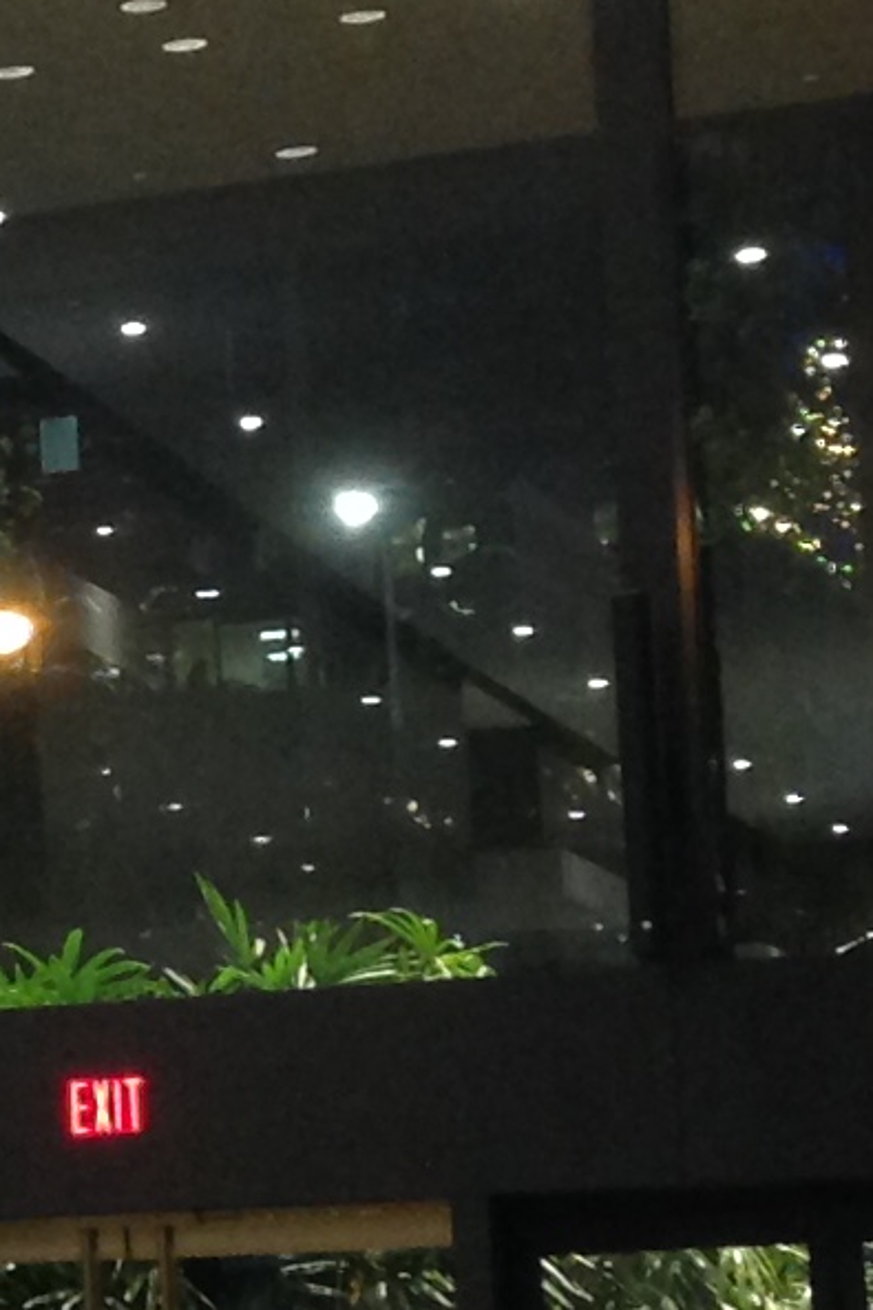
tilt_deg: +6.7
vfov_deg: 12.9
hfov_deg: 7.8
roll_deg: -0.3
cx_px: -1437
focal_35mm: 159
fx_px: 5787
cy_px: 1034
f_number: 2.4
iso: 160
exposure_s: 1/15
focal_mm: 4.28
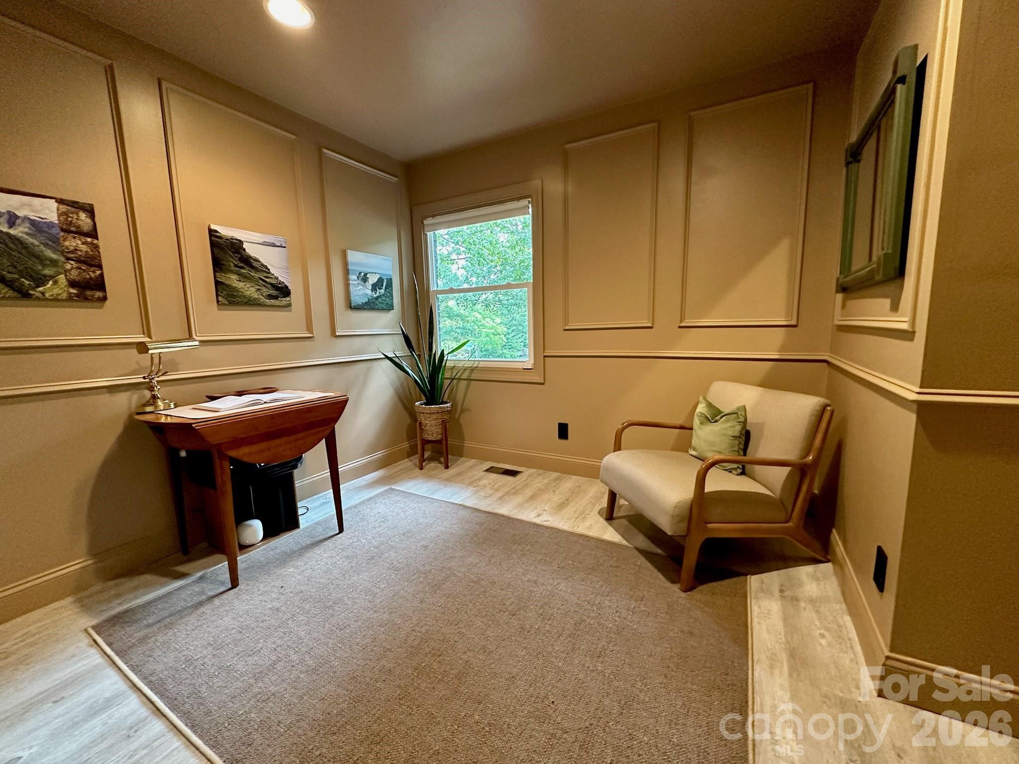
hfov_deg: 102.1
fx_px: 412
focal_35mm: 14
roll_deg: +1.1
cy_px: 382
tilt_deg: -7.5
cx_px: 510
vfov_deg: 85.7
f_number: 2.2
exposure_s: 1/60
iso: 400
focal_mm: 2.22
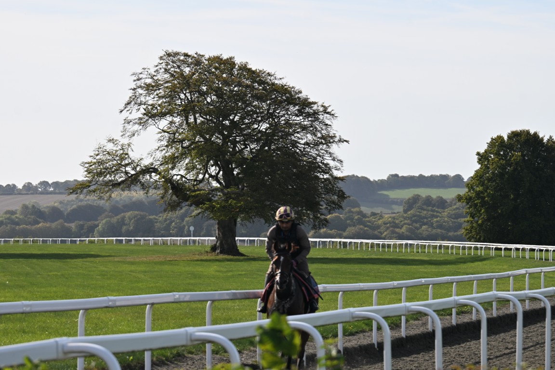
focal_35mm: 188
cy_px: 185
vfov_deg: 7.3
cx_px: 278
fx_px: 2890
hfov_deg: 11.0
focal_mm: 125
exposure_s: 1/400
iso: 100
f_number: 7.1
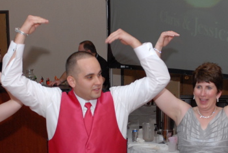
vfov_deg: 16.4
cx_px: 105
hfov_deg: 24.7
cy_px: 150
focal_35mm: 82
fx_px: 520
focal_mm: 24
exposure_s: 1/20
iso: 400
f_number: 4.5
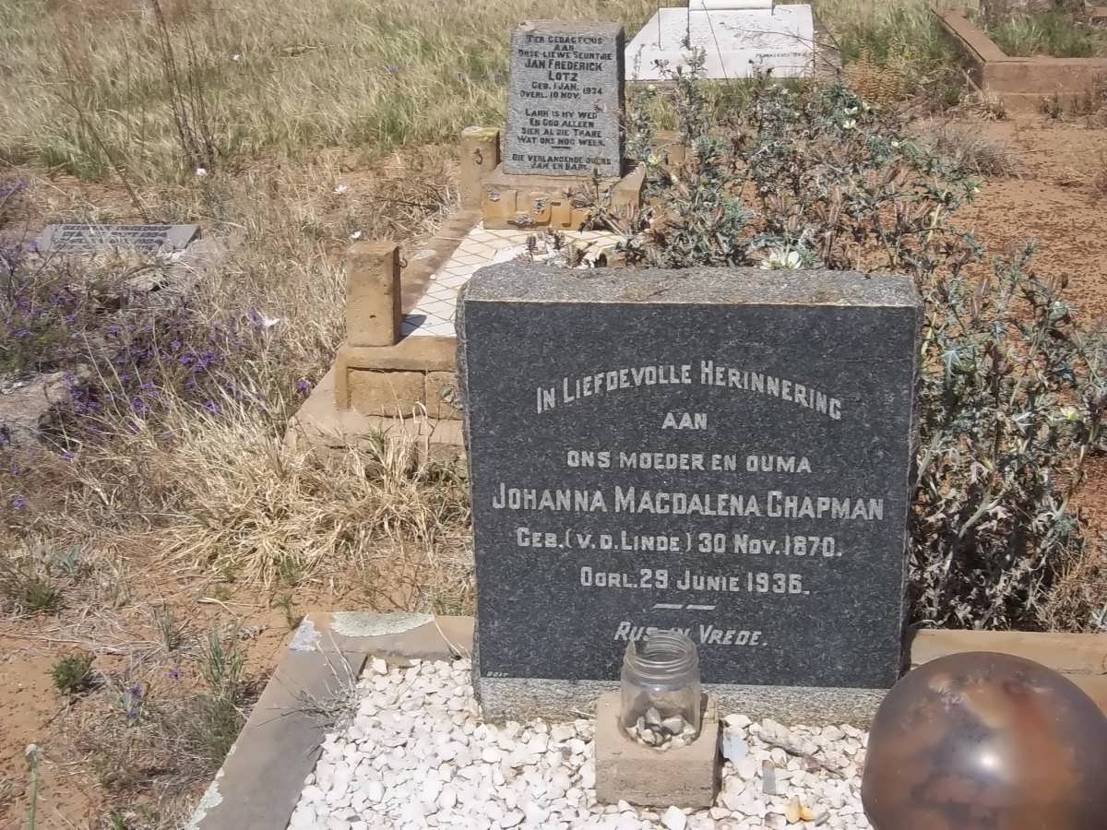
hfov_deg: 38.2
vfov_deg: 29.1
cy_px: 415
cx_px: 554
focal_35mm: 50
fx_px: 1599
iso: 80
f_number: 7
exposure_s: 1/400
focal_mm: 8.8
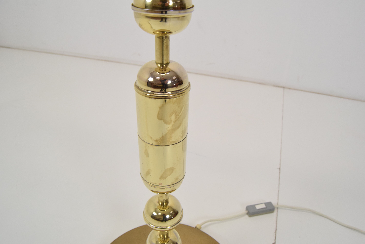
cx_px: 182
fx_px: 274
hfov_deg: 67.3
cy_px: 122
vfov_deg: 48.0
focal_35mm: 27
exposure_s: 1/200
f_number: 7.1
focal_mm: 18
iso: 1600
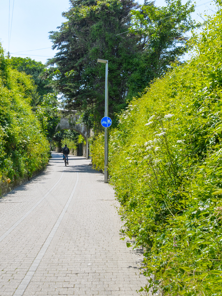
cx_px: 63
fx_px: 453
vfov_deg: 36.2
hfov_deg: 27.2
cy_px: 146
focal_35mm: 53
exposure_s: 1/80
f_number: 11
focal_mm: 24
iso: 100
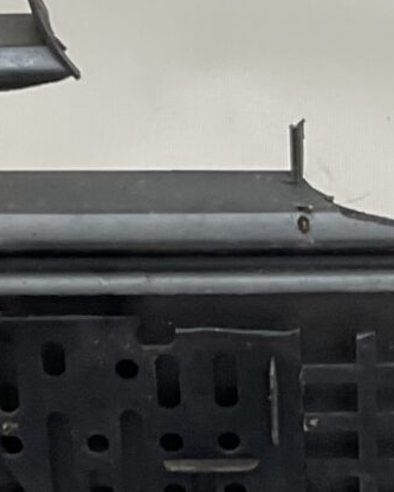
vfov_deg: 11.1
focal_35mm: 174
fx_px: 2535
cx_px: 516
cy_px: 332
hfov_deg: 8.7
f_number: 1.8
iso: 32
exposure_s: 1/120
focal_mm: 3
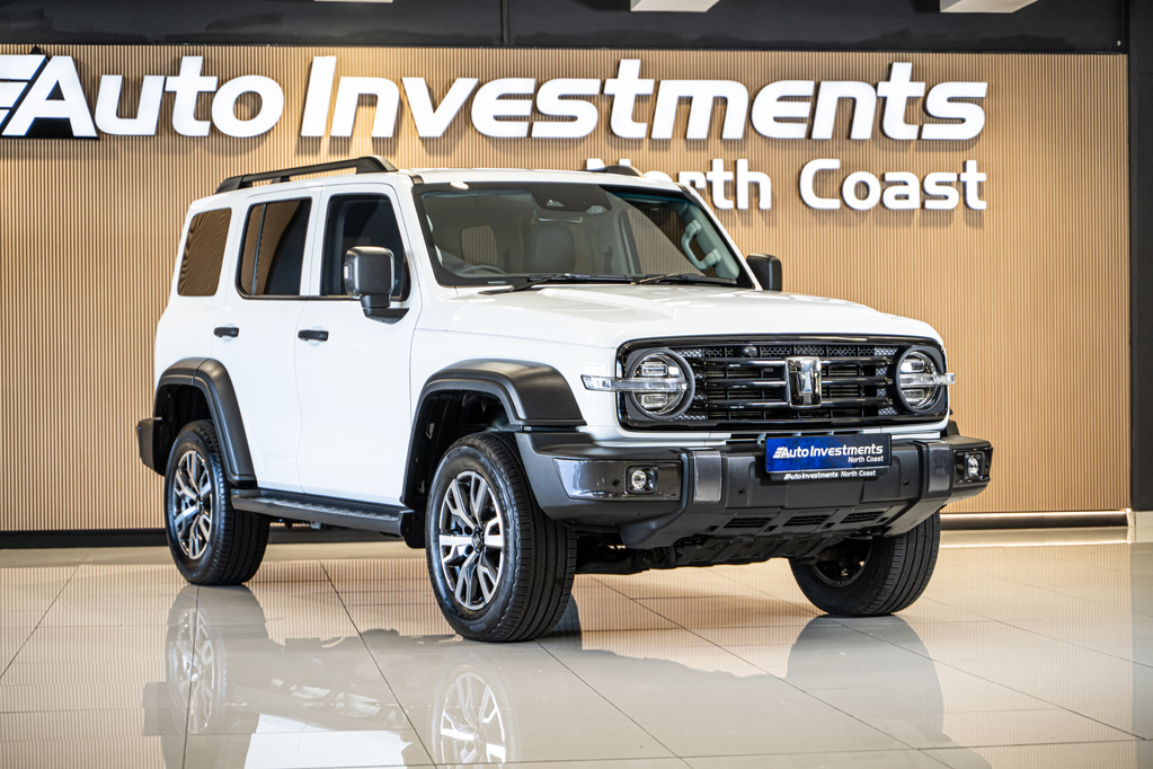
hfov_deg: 27.0
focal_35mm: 75
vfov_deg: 18.2
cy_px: 384
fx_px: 2402
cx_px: 576
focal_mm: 75
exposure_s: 1/160
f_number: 2.8
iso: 500
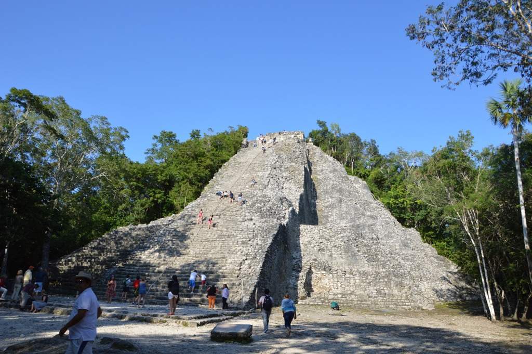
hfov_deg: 67.4
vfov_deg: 47.9
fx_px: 399
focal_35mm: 27
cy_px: 177
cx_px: 266
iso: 100
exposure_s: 1/200
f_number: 7.1
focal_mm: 18
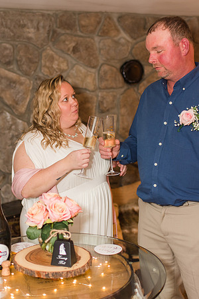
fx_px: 435
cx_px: 100
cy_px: 150
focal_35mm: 52
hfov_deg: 25.8
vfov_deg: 37.9
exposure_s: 1/160
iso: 400
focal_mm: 35
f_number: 1.8
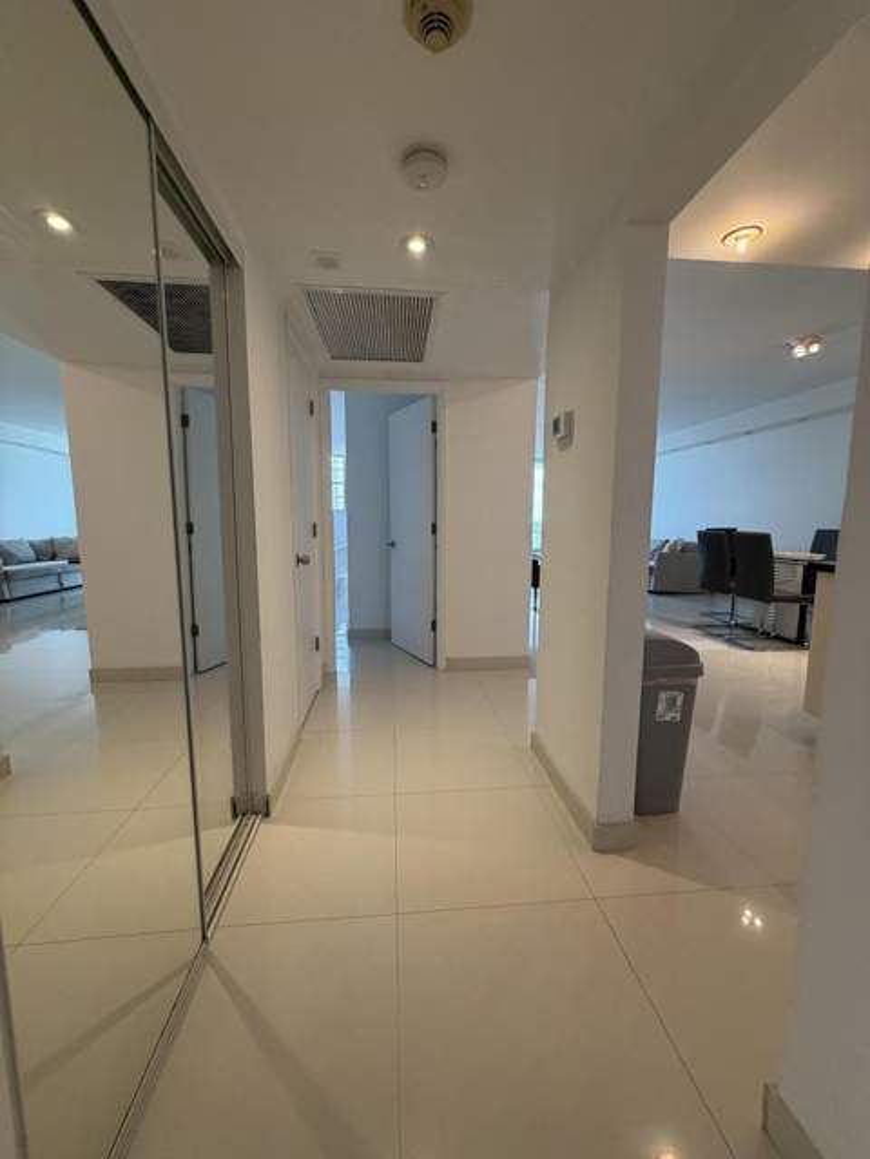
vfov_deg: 102.1
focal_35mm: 14
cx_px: 435
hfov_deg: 85.7
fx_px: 469
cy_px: 580
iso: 250
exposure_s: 1/120
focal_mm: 2.22
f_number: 2.2
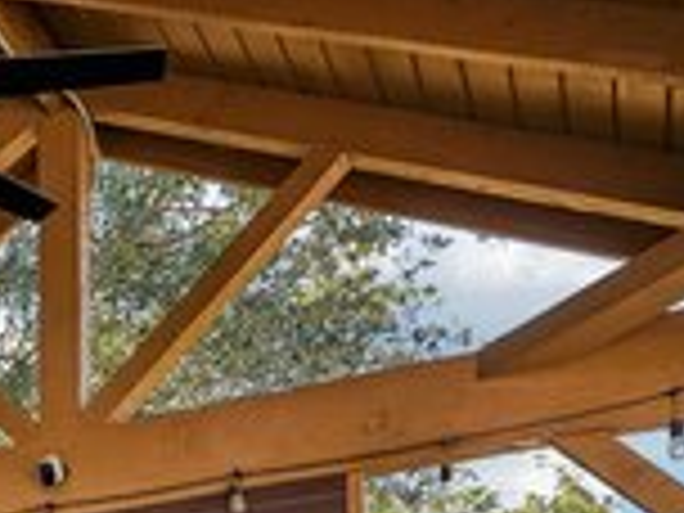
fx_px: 1284
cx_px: -207
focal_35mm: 65
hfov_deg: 25.6
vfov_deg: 18.1
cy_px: 916
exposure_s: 1/30
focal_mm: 16
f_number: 9
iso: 125
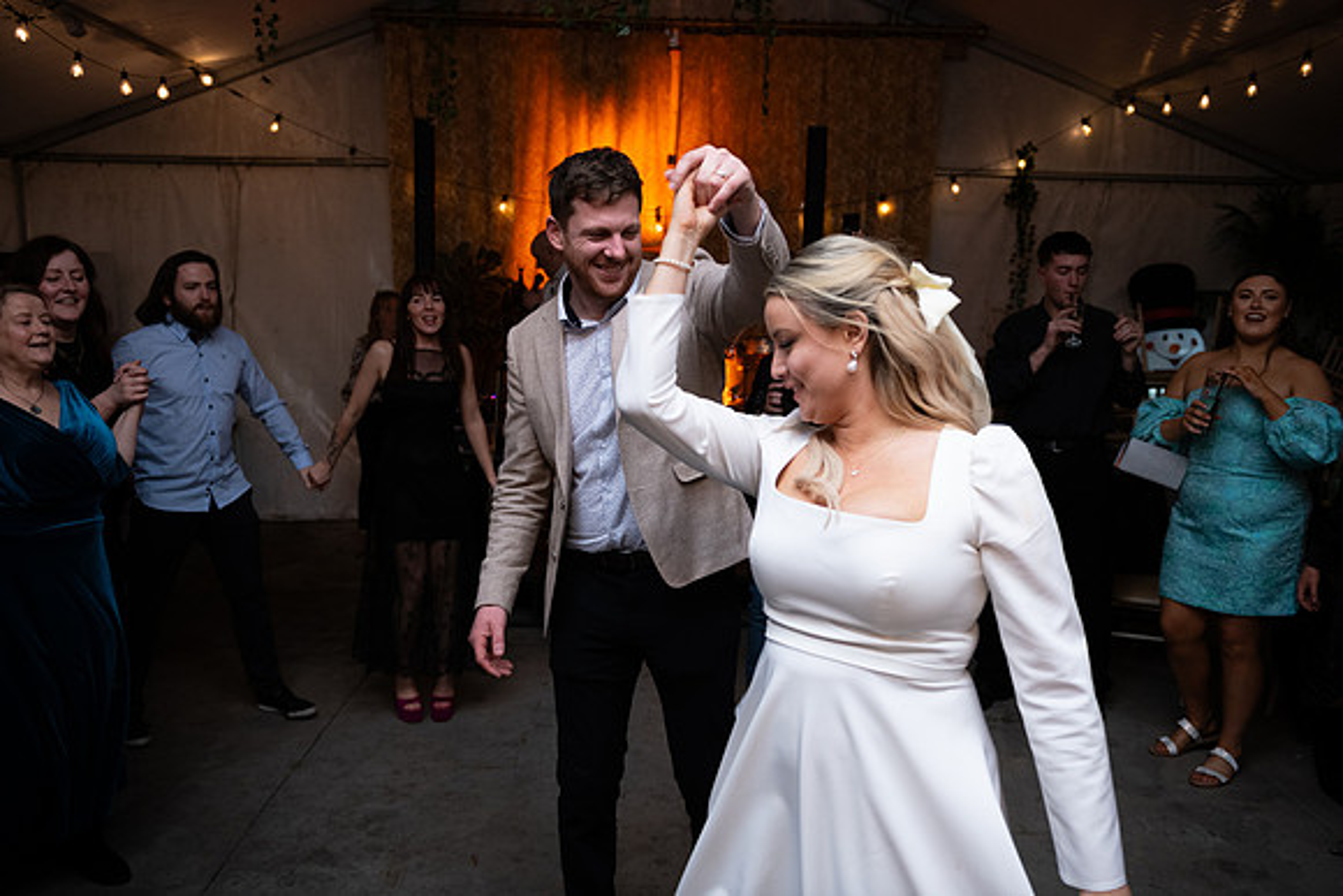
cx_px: 672
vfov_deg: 42.3
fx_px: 1157
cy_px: 448
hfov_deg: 60.3
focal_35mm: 31
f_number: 3.5
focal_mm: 31
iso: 800
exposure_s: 1/160
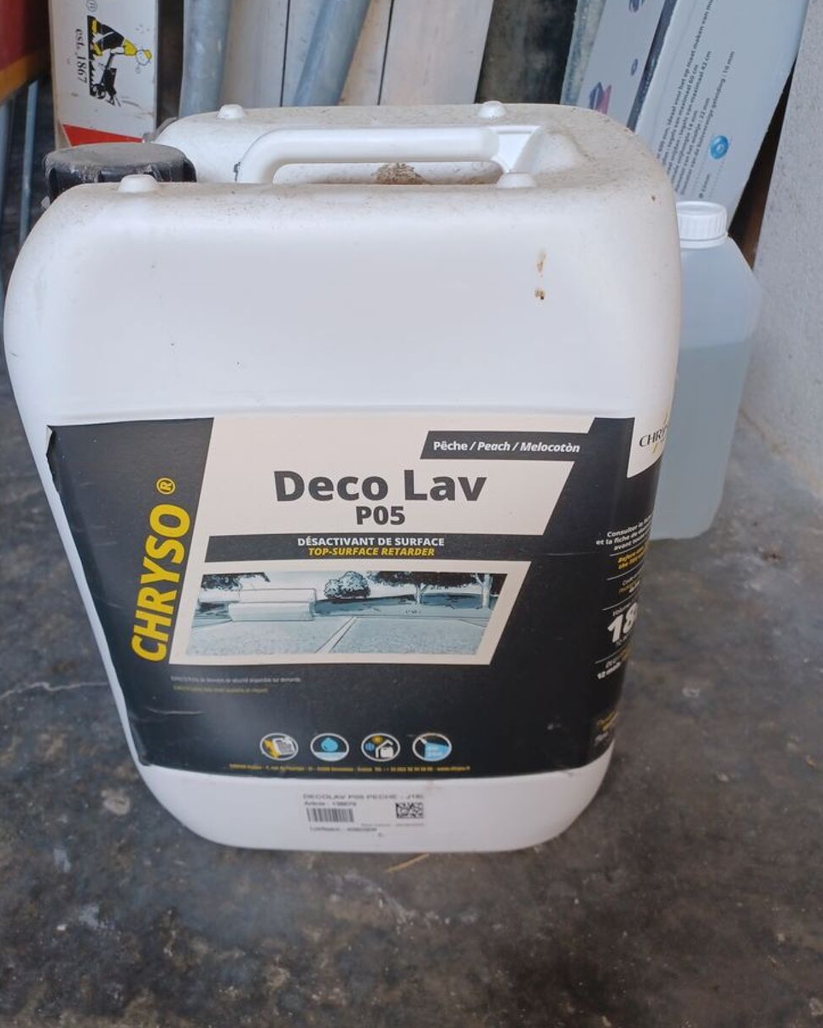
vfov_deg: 64.0
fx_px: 822
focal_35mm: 27
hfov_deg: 53.2
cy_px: 540
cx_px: 397
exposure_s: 1/50
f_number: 1.8
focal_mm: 4.6
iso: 125
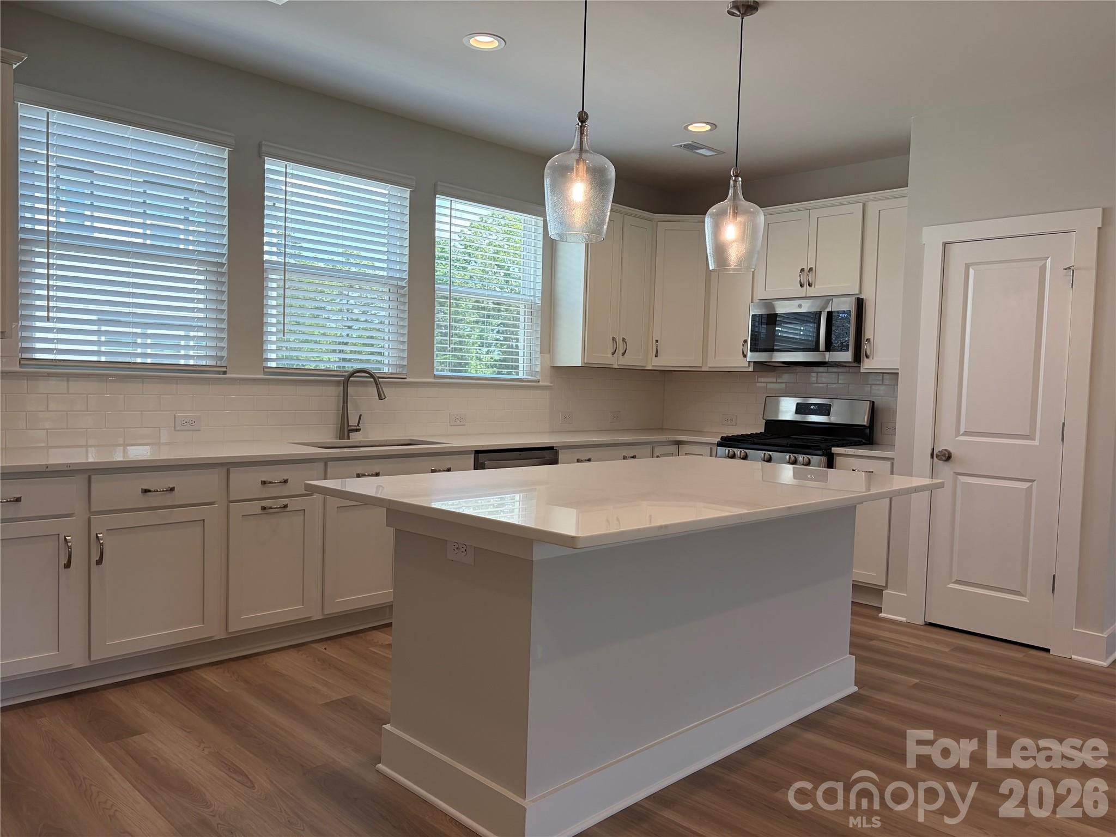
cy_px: 418
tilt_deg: -1.1
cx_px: 558
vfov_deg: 53.1
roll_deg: -1.7
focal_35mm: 26
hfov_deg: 67.3
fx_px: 838
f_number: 1.6
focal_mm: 5.96
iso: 50
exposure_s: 1/193
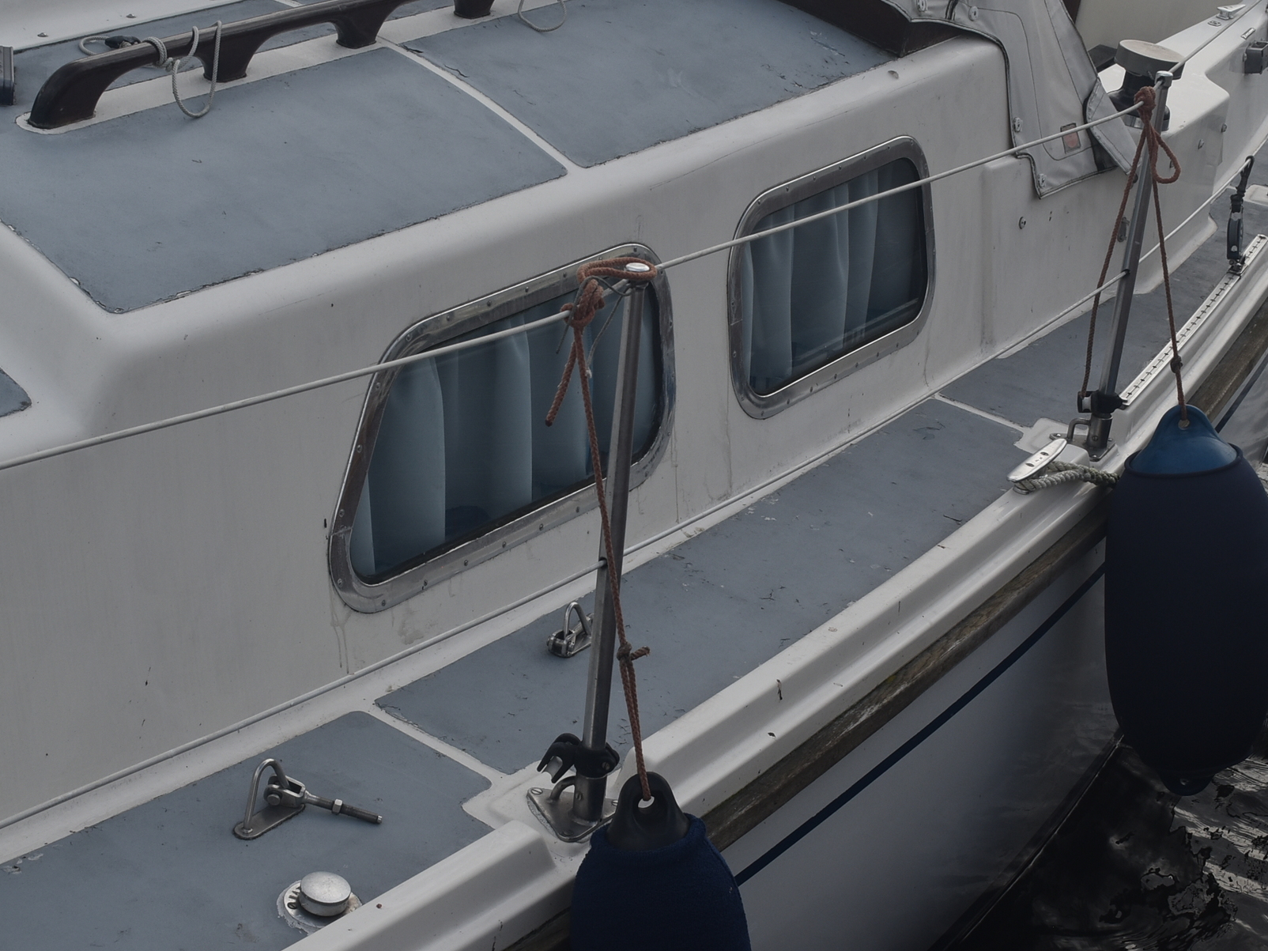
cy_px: 441
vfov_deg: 23.3
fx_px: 2308
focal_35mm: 63
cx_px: 555
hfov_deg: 30.7
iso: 200
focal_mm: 28
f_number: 9
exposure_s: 1/320
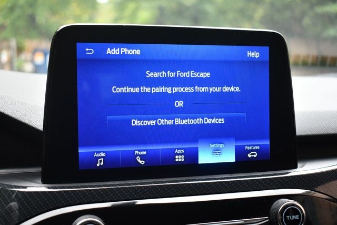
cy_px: 112
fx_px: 431
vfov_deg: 29.3
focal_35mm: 46
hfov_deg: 42.7
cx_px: 168
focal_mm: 31
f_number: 4.2
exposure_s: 1/125
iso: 1000
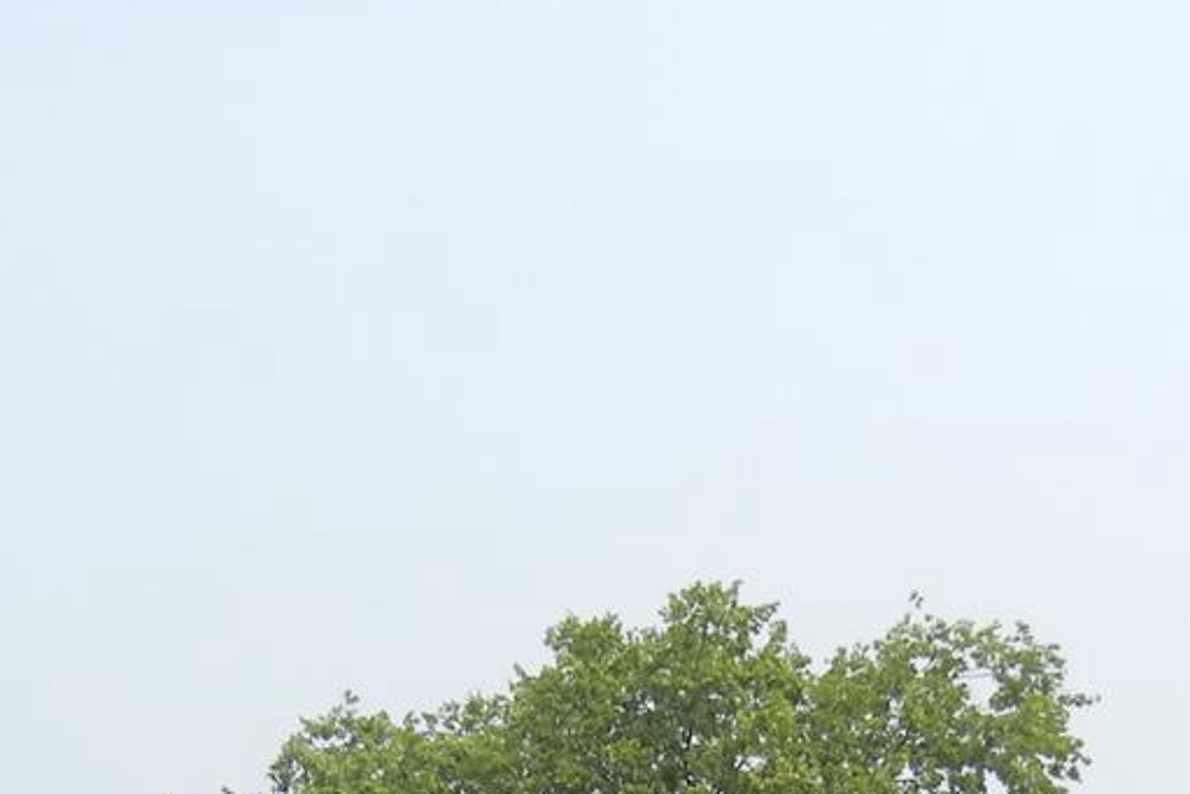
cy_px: 1350
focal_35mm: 125
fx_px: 4133
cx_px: 722
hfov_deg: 16.4
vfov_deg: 10.4
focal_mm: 5.4
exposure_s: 1/352
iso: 160
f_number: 7
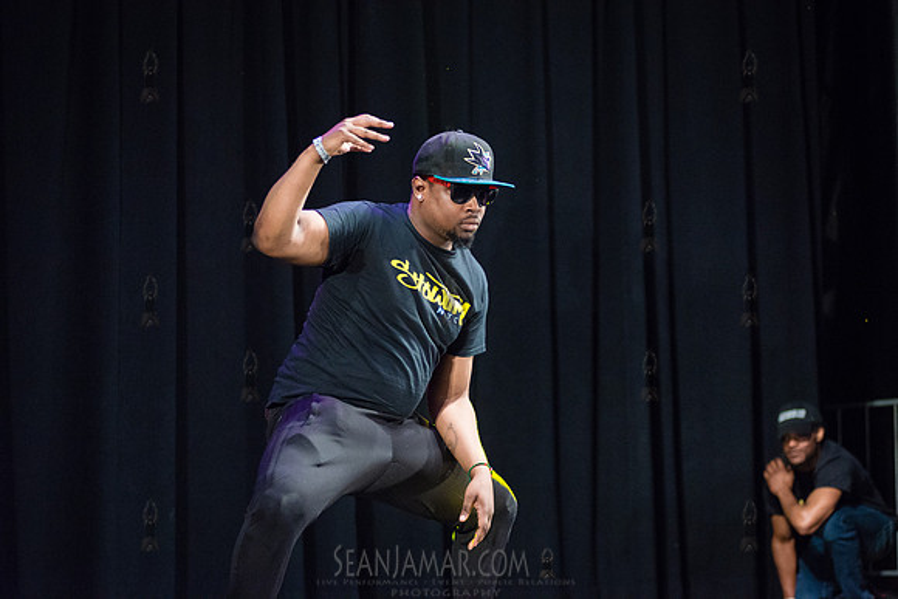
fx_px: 2146
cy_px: 300
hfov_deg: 23.6
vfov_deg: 15.9
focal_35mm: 86
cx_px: 449
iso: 4000
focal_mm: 86
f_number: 2.8
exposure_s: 1/1250
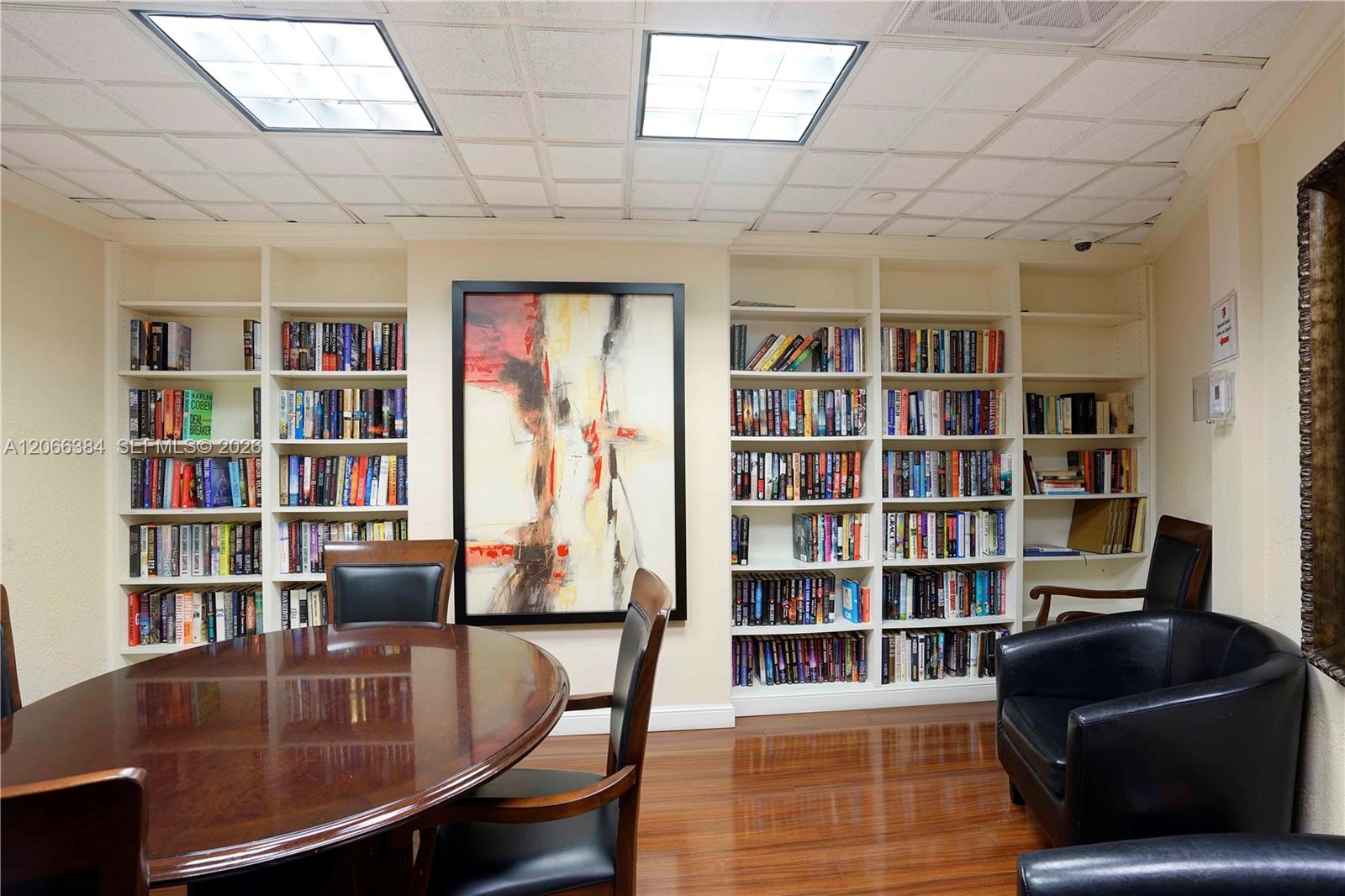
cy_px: 448
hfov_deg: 96.7
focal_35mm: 16
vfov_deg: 73.7
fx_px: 598
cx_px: 672
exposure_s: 1/6
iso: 400
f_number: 8
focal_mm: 16
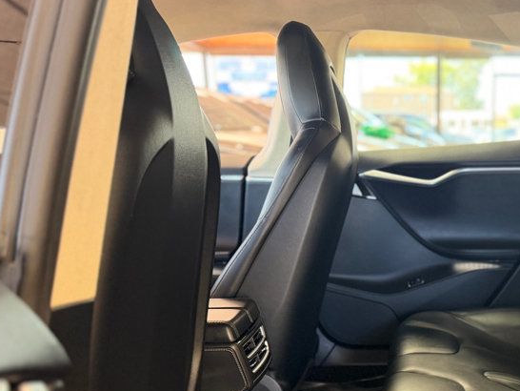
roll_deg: +0.1
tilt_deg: -18.4
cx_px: 450
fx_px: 676
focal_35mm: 45
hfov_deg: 39.6
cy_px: 359
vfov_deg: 30.6
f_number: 1.78
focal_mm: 6.76
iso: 320
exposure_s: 1/60
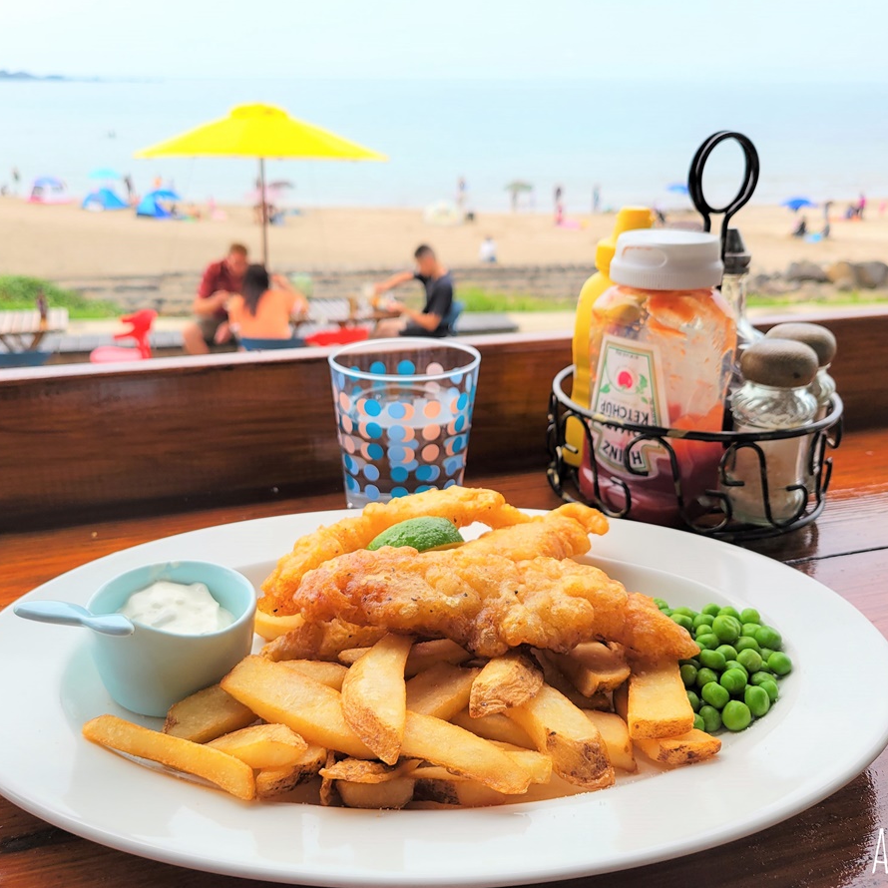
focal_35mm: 31
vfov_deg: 52.5
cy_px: 444
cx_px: 410
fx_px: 900
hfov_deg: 52.5
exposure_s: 1/1145
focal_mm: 5.4
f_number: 1.8
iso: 40
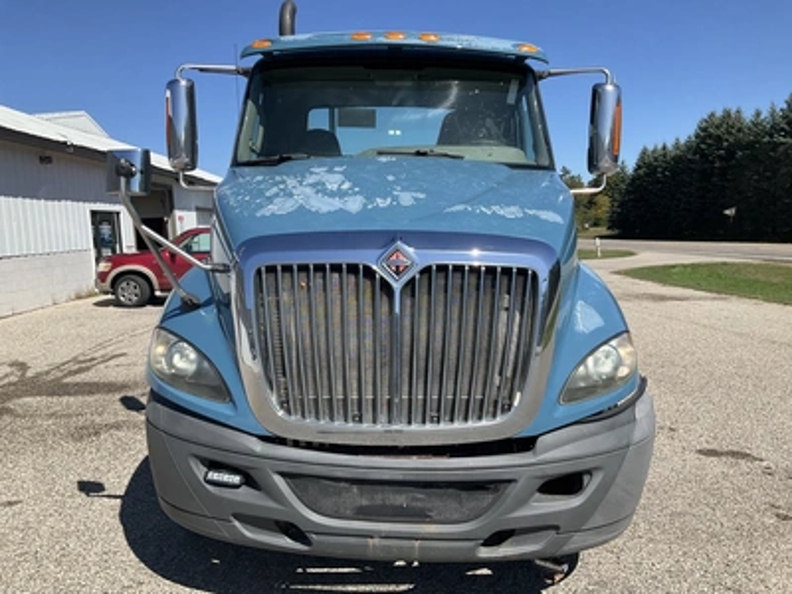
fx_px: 664
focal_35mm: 29
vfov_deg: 48.2
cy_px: 297
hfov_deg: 61.7
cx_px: 396
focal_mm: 3
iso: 25
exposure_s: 1/1730
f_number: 1.8
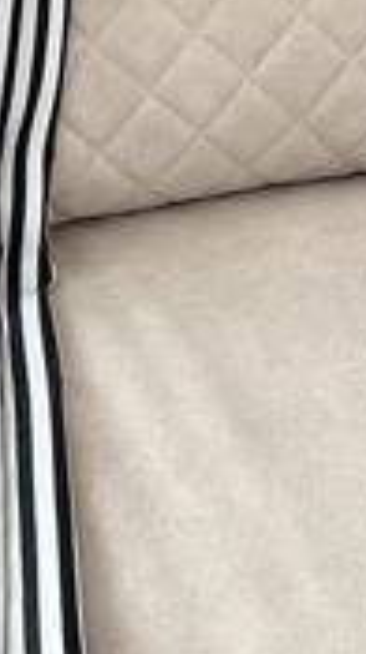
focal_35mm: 81
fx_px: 1402
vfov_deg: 25.8
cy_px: 127
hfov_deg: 14.4
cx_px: -77
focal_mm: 5.7
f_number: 1.5
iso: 80
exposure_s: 1/121
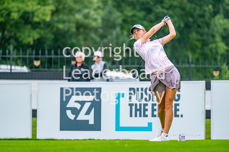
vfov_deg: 4.6
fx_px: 1909
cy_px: 76
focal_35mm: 300
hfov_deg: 6.9
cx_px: 114
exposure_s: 1/3200
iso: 400
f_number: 4.5
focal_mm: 300
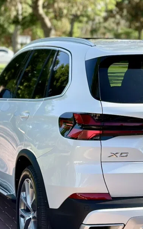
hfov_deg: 11.5
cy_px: 48
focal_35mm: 114
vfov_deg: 18.1
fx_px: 710
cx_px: 115
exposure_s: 1/2597
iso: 80
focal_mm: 6.86
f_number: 1.78
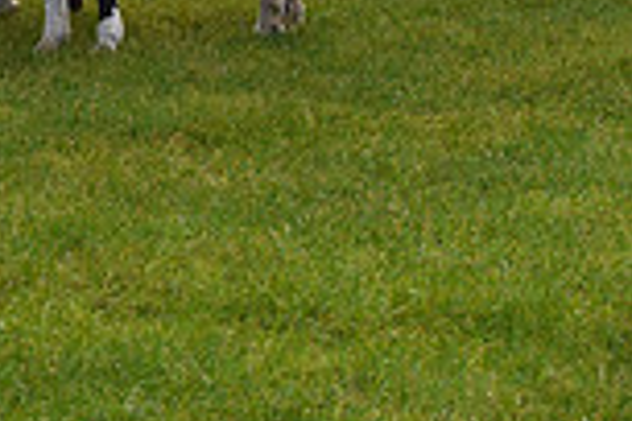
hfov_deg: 7.5
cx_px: -558
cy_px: -244
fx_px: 4652
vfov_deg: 5.1
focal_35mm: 265
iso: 2000
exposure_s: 1/1250
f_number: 5.6
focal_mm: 70
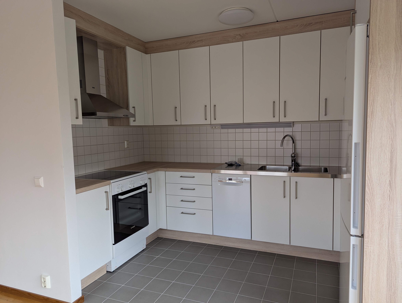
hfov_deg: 71.5
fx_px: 279
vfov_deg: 56.9
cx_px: 201
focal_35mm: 24
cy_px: 152
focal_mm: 6.81
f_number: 1.85
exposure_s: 1/58.5
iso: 124
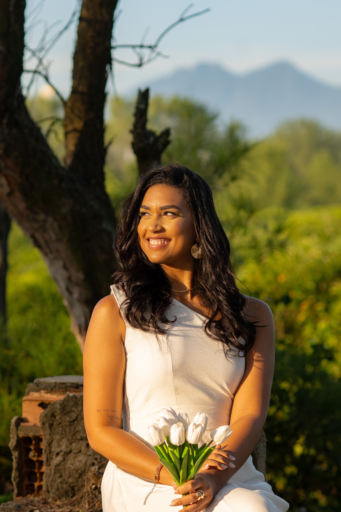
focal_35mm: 128
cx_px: 170
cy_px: 256
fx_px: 1811
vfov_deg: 16.1
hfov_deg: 10.8
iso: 250
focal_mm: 85
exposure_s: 1/1600
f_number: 3.2
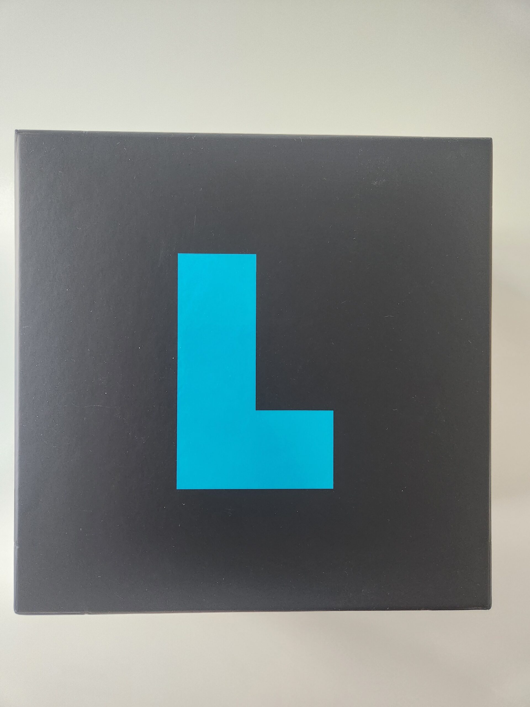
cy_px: 354
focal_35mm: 23
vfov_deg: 73.9
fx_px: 470
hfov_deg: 58.9
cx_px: 265
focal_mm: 5.4
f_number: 1.8
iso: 320
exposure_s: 1/100
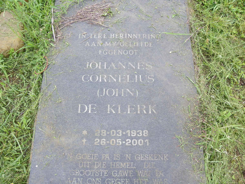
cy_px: 92
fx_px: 205
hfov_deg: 61.7
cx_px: 122
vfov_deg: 48.2
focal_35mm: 29
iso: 64
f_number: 3.5
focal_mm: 5.2
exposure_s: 1/160
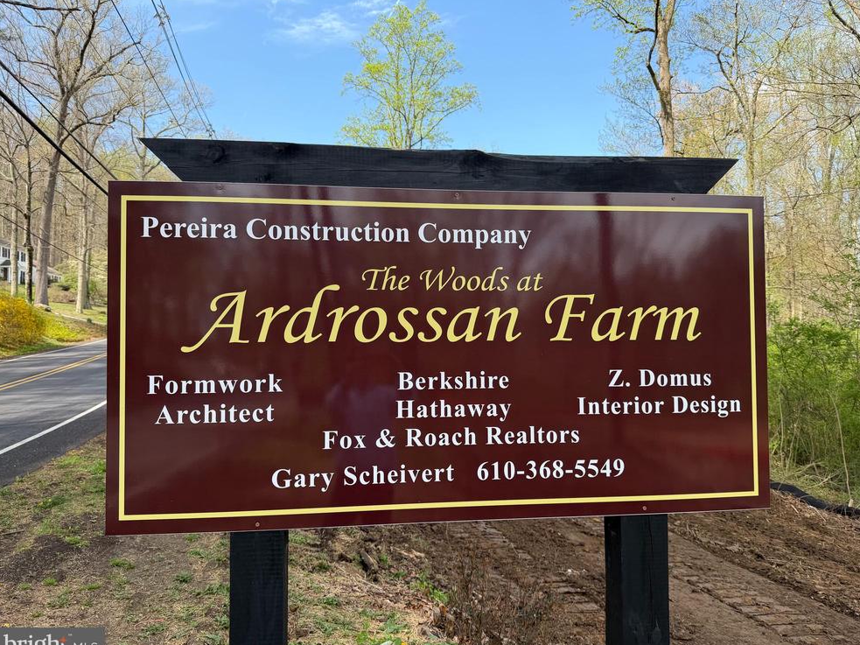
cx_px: 444
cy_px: 327
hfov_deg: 69.4
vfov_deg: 54.9
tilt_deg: +2.3
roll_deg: +0.1
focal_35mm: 25
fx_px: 621
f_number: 1.78
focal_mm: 6.76
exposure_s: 1/1361
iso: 80
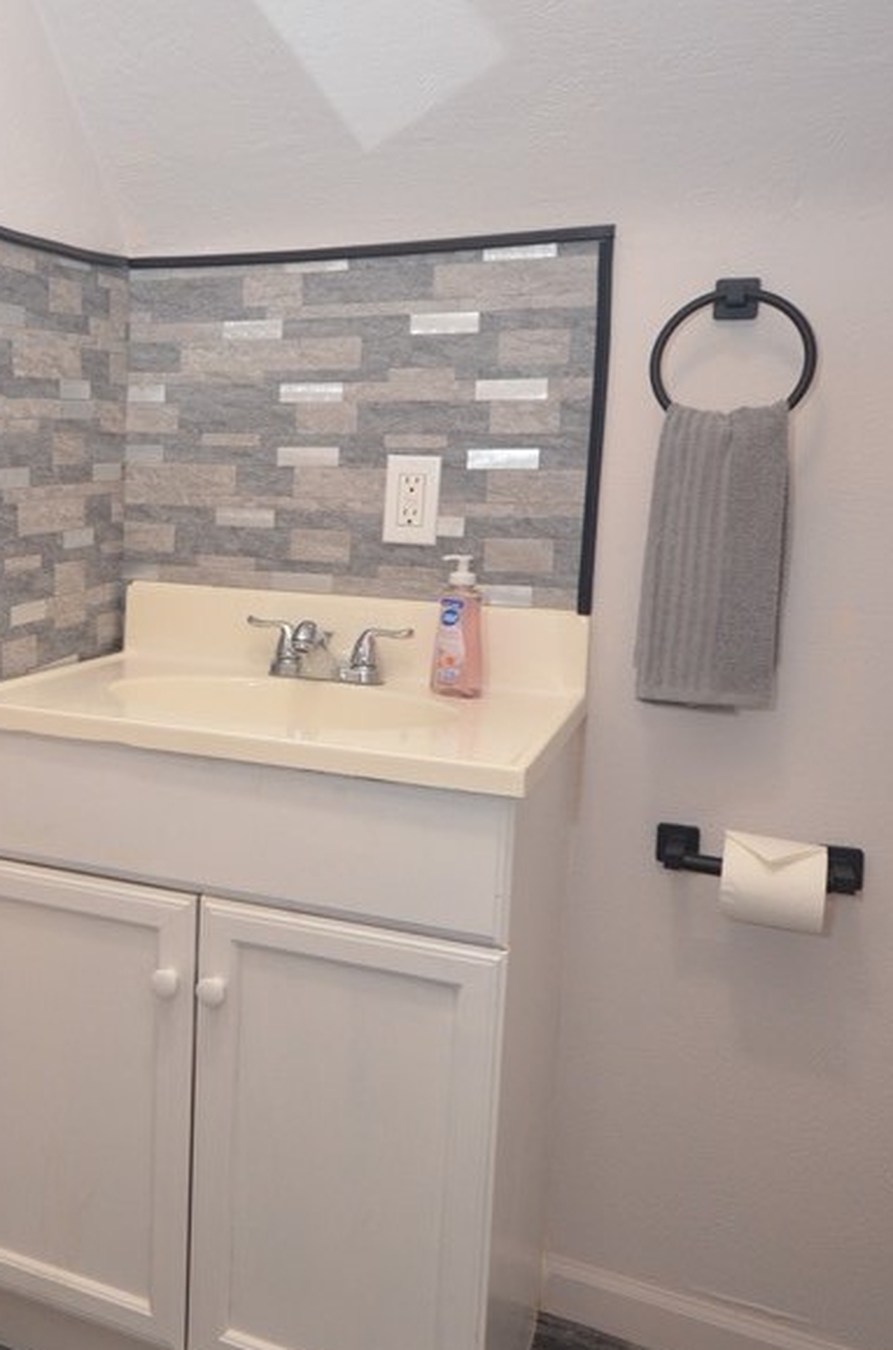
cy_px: 617
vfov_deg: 58.0
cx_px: 64
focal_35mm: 32
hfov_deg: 37.3
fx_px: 1215
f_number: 4.2
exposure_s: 1/60
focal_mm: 11.5
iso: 800
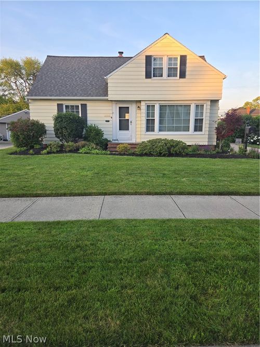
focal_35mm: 23
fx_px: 230
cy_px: 174
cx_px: 130
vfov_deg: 73.9
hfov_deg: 58.9
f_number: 1.8
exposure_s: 1/191
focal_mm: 5.4
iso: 25
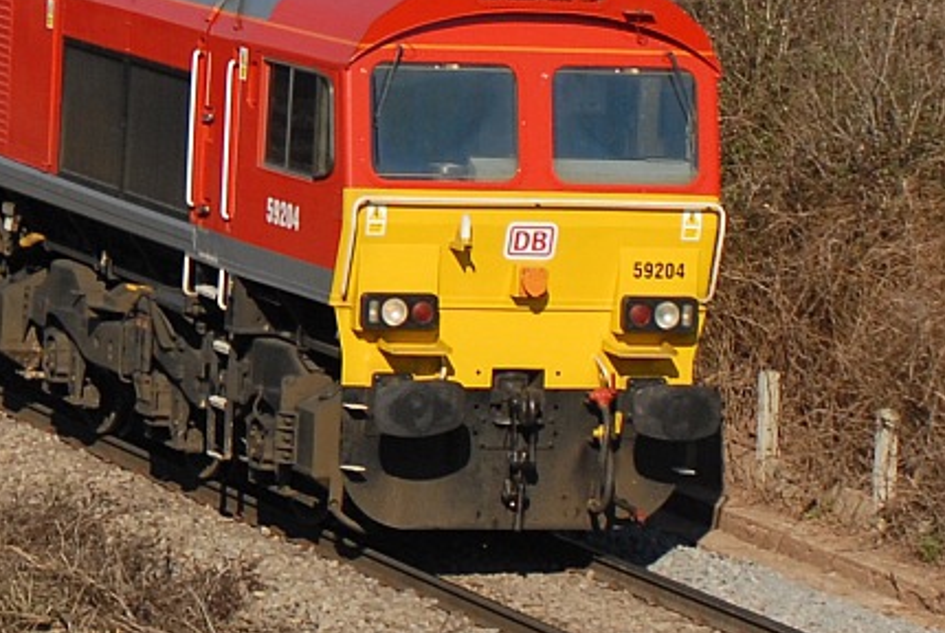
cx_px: -299
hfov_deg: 7.6
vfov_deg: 5.1
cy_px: -390
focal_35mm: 268
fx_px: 7045
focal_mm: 40
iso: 250
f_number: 5.6
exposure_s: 1/1250
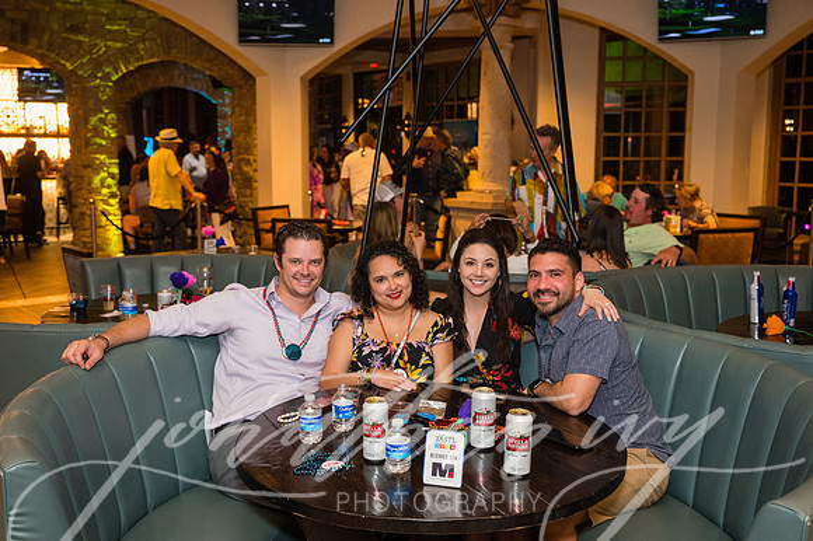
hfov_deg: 51.9
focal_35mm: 37
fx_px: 835
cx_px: 406
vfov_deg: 35.9
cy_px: 270
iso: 3200
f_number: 4
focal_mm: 37
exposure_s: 1/160
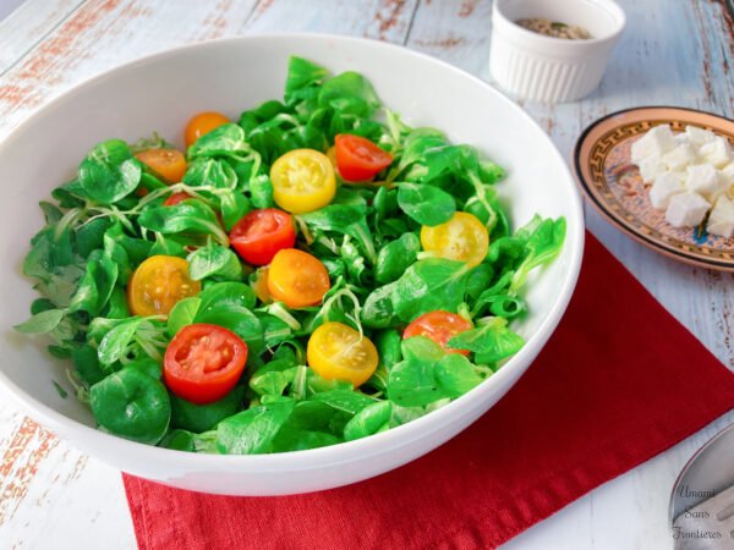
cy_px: 275
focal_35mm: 28
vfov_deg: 49.7
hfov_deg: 63.4
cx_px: 367
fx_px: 594
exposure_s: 1/50
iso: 100
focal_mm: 3.99
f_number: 1.8
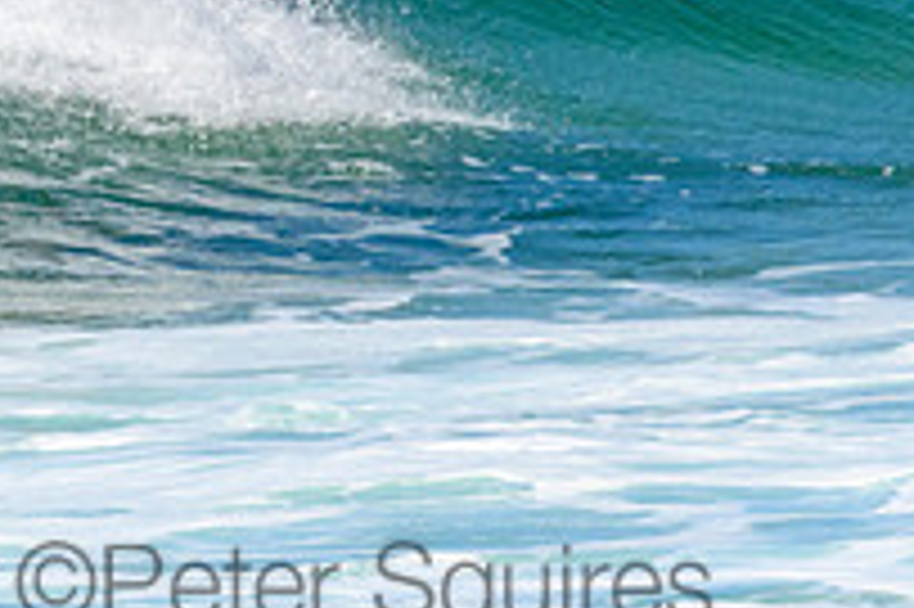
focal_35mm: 3148
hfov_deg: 0.7
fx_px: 79857
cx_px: 305
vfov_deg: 0.4
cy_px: -274
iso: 1000
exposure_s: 1/2000
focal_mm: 800
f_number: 11
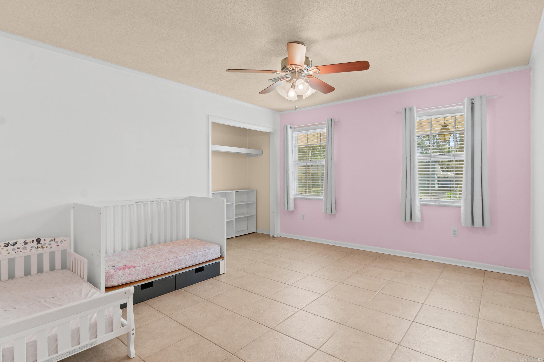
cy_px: 181
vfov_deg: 67.4
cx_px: 272
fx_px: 272
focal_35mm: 18
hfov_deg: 90.0
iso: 250
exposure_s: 1/2
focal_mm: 12
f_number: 9
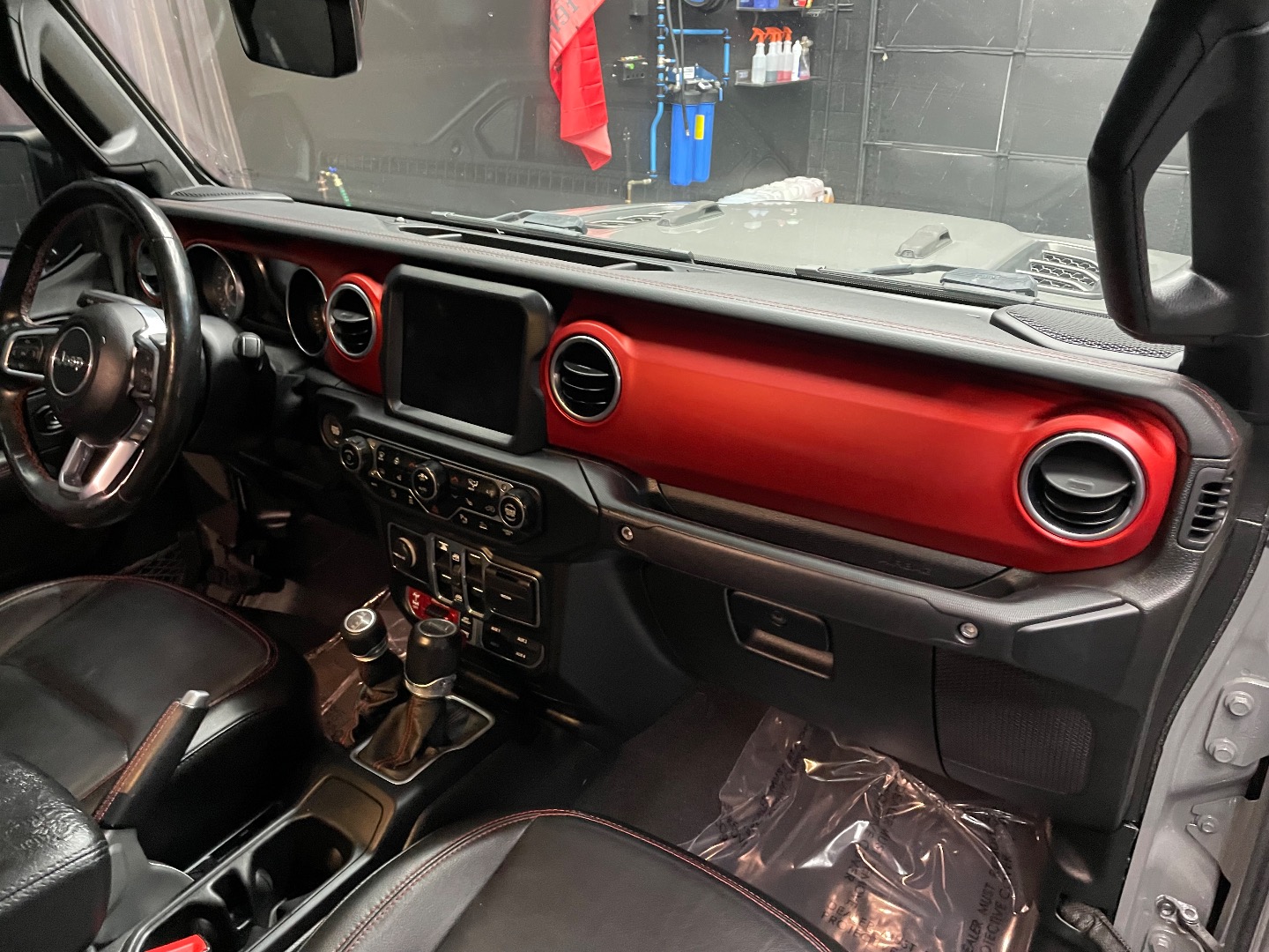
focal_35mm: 26
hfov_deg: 67.3
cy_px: 476
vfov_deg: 53.1
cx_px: 634
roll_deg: +1.0
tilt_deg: -25.5
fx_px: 953
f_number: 1.6
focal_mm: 4.2
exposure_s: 1/30
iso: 800
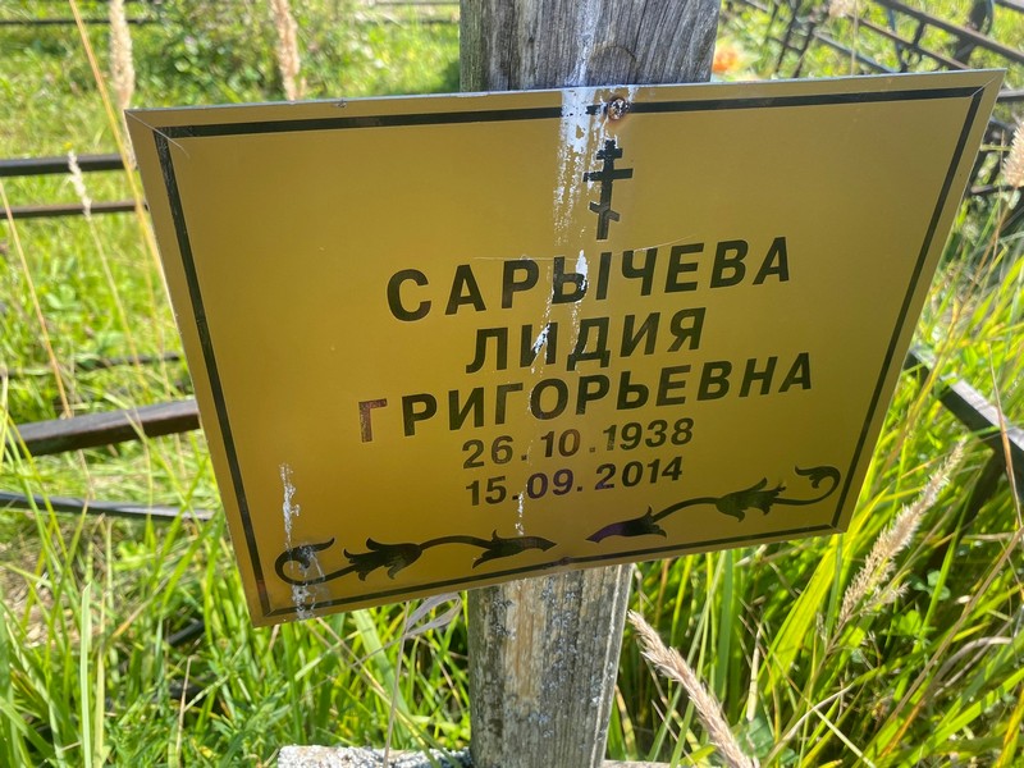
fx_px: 769
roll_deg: -4.4
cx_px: 512
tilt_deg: -39.6
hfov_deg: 67.3
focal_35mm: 26
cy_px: 384
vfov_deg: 53.1
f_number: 1.8
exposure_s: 1/519
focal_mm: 4.25
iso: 32
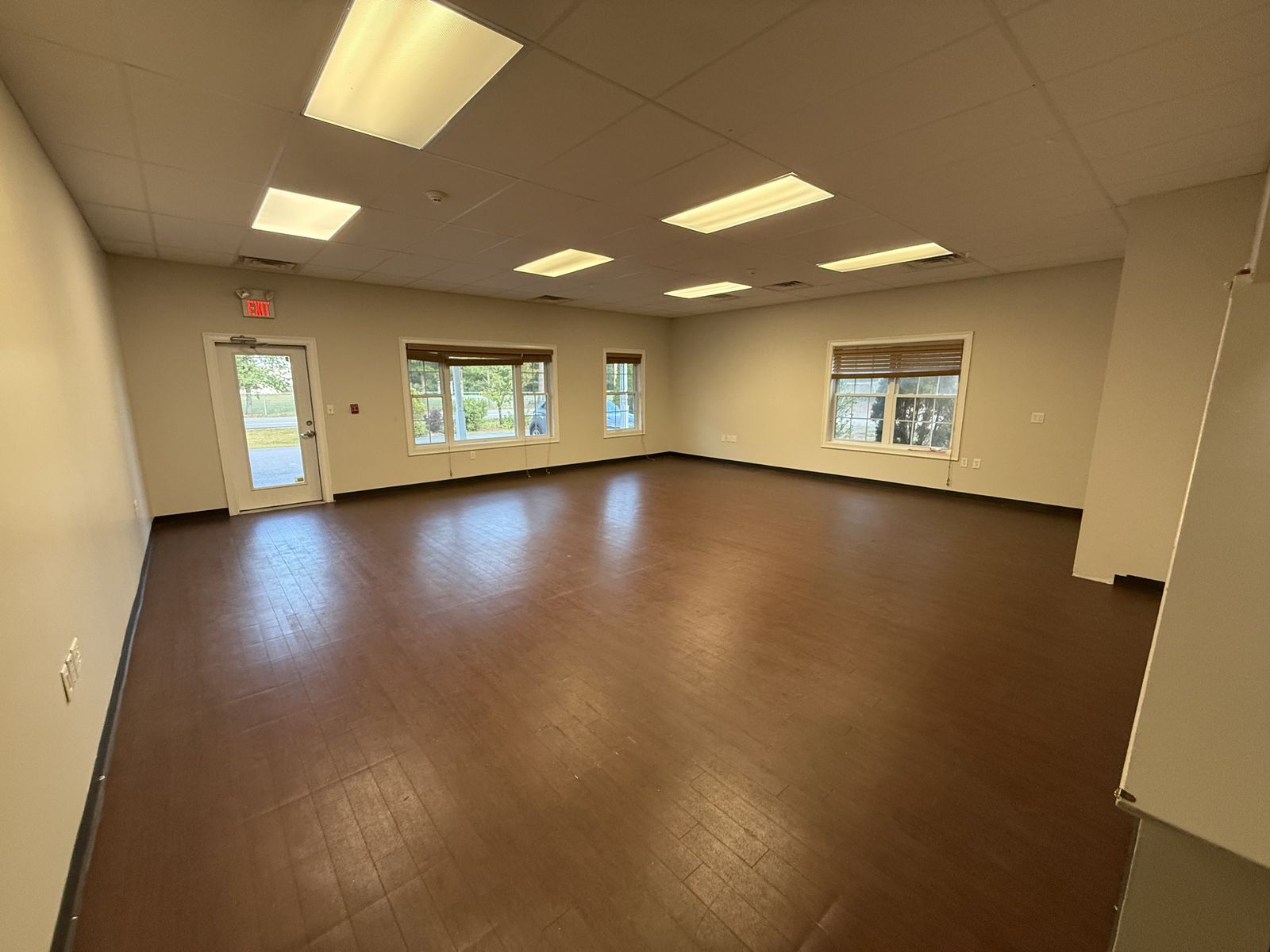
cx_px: 635
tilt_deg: -10.4
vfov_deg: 85.7
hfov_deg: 102.1
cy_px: 476
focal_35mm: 14
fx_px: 514
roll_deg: -0.4
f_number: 2.2
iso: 400
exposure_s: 1/120
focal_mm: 2.22
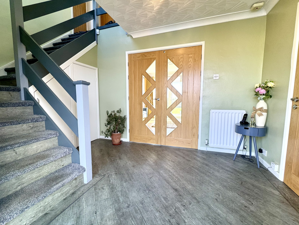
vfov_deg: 85.7
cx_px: 150
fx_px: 121
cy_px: 112
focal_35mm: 14
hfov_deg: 102.1
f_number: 2.2
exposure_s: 1/100
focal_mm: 2.22
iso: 64
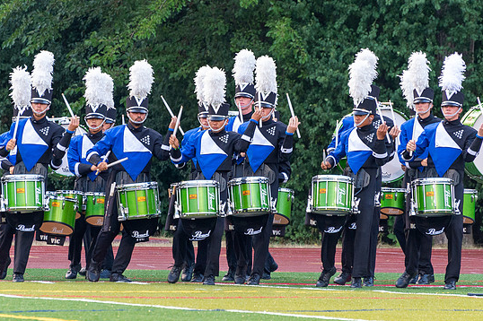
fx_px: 6208
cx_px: 217
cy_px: 145
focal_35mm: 463
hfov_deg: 4.5
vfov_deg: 3.0
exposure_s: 1/200
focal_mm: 270
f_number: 5.6
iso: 2000
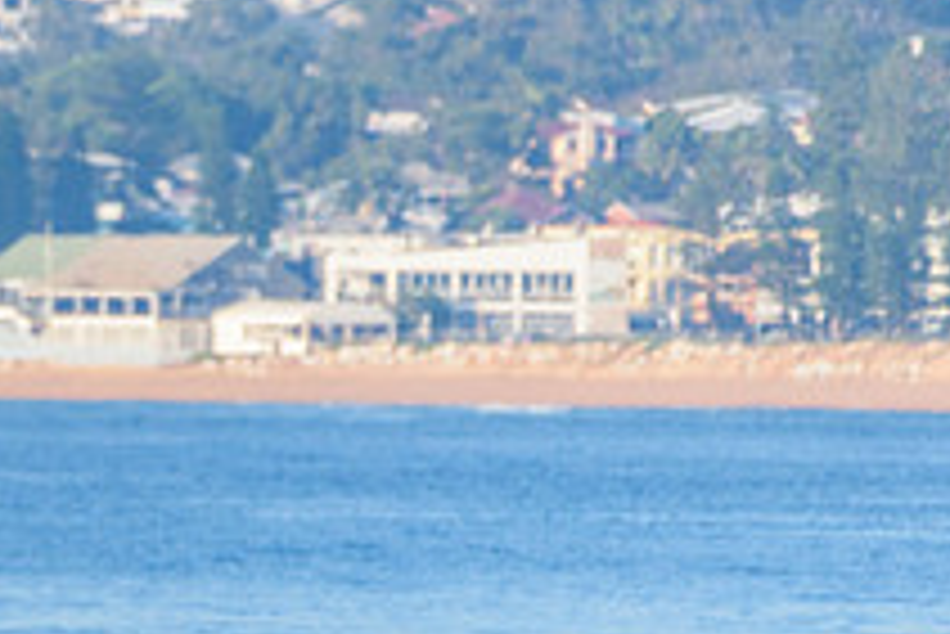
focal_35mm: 1375
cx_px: -284
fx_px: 36308
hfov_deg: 1.5
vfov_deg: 1.0
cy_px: 731
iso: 320
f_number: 5.6
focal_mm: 500
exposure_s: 1/2000
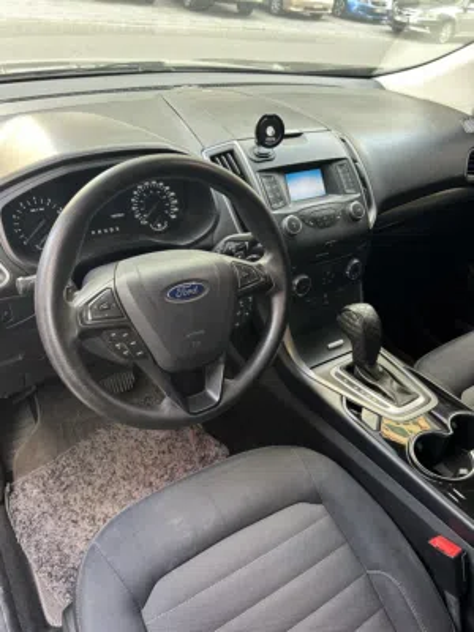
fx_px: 475
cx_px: 237
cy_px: 316
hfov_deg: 53.1
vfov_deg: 67.3
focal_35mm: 26
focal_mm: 5.7
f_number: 1.5
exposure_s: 1/101
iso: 125
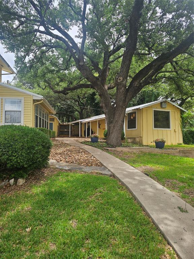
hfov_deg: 58.9
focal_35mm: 23
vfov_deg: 73.9
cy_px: 130
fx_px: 172
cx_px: 97
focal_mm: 6.3
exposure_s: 1/253
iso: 10
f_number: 1.7
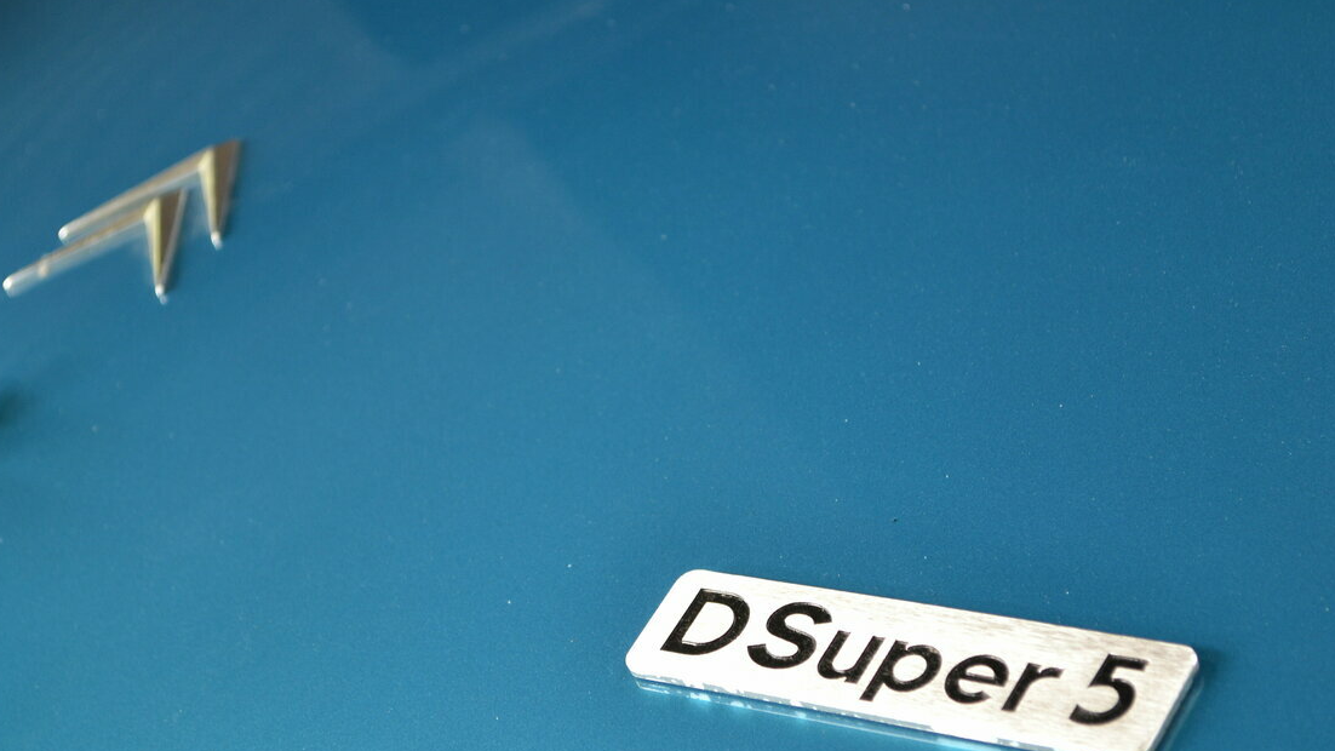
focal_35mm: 89
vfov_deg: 13.6
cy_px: 458
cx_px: 652
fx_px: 3151
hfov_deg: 23.9
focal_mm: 52
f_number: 5.6
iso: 400
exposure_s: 1/20
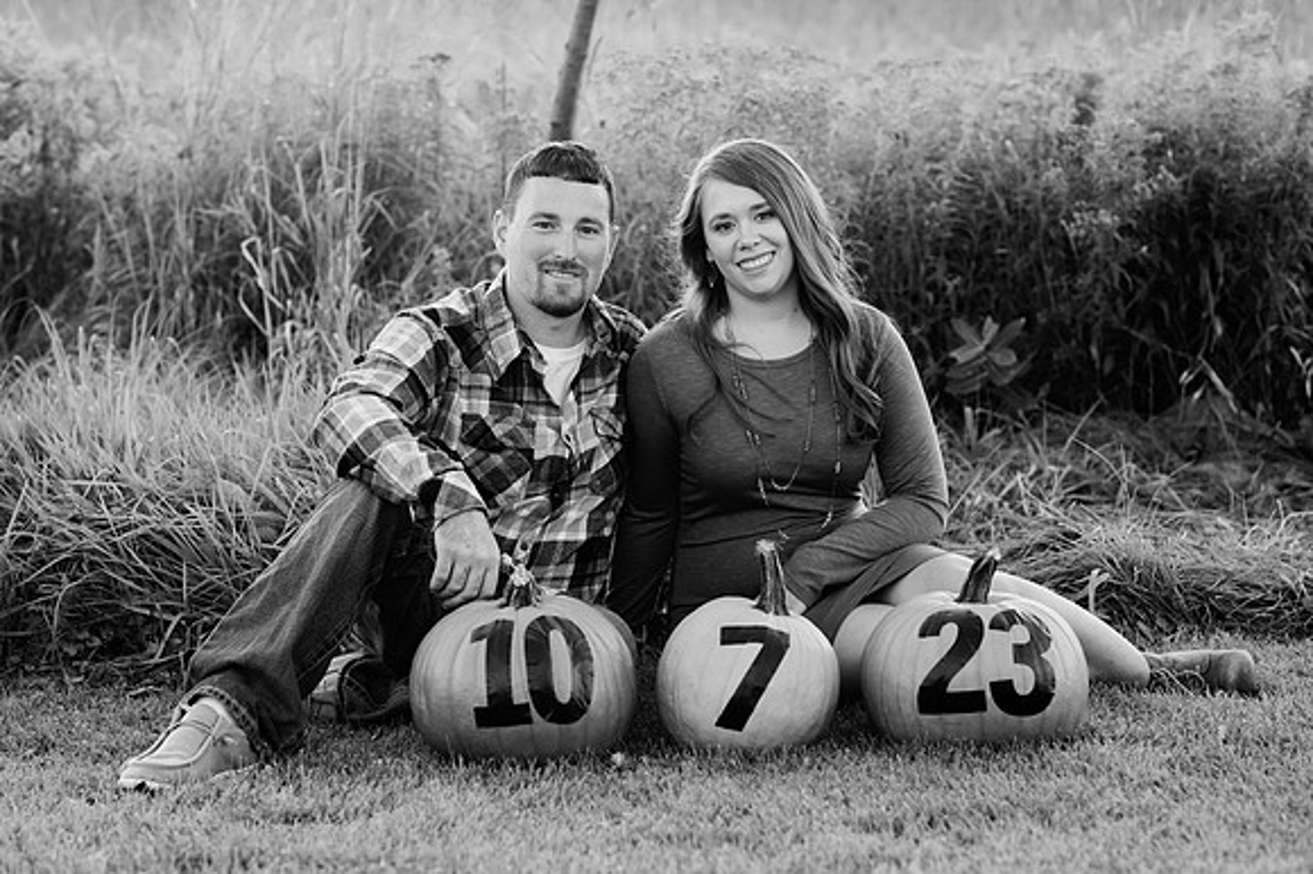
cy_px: 437
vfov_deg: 15.4
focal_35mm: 89
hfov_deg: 23.0
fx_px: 3228
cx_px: 641
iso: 400
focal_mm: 85
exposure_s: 1/250
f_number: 4.5
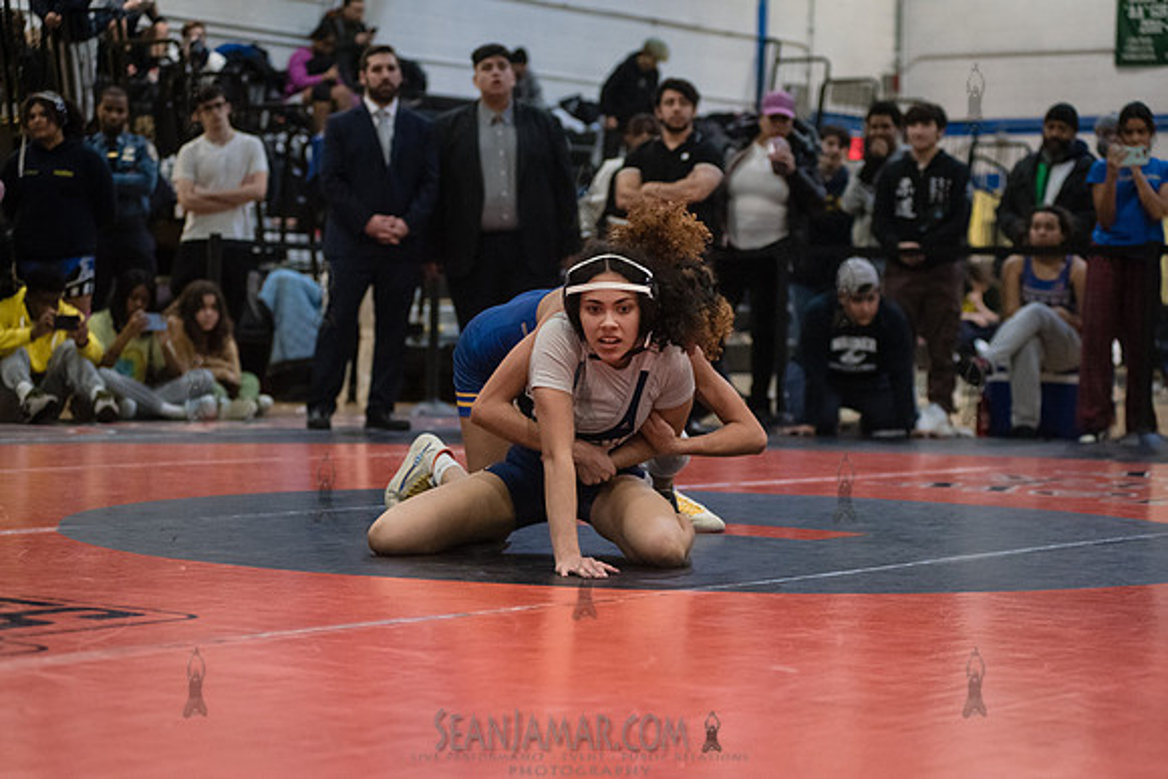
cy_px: 390
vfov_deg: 17.1
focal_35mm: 80
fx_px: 2596
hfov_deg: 25.4
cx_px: 584
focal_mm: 80
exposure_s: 1/500
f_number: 3.5
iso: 8000
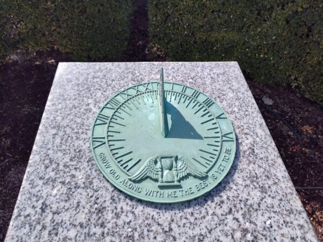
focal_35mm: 23
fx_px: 215
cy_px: 121
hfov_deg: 73.9
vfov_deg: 58.9
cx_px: 162
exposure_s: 1/847
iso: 100
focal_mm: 5.56
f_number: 1.8
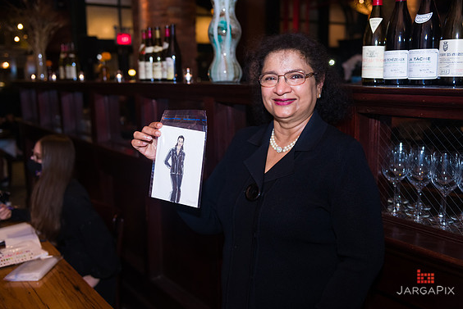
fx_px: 476
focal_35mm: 37
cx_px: 237
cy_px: 154
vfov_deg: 36.0
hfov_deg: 51.8
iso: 1000
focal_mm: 36
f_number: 3.2
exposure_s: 1/125
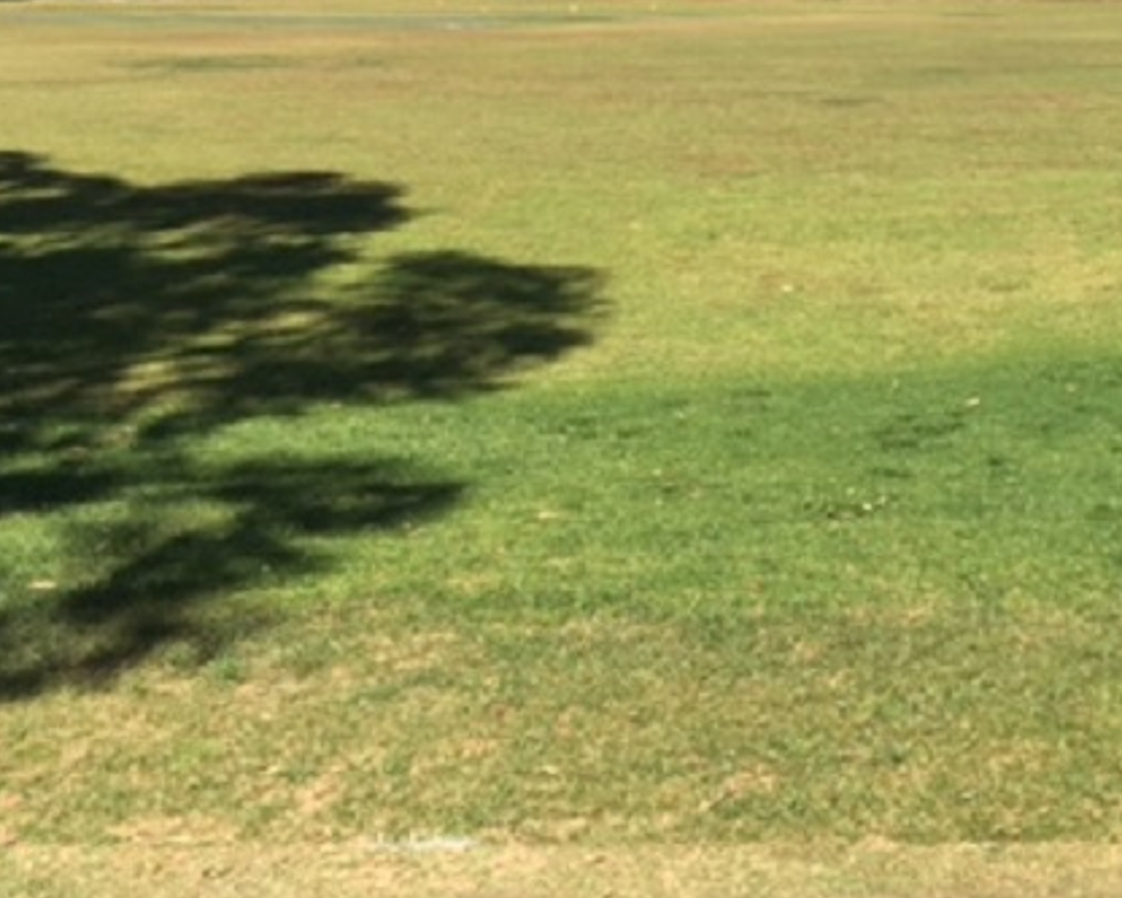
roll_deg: +0.6
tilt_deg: -6.0
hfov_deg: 28.8
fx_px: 2093
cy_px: 197
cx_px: 1018
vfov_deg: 23.9
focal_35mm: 63
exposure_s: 1/1603
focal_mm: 4.15
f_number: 2.2
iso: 25
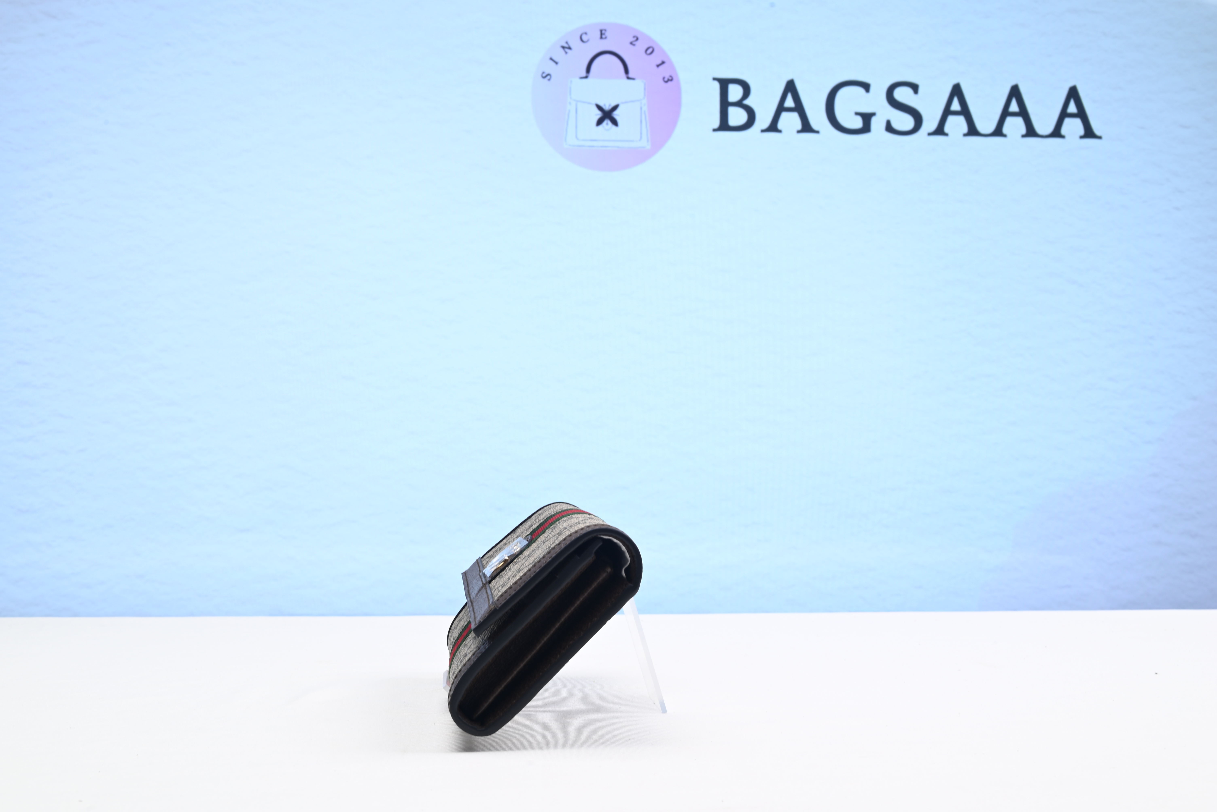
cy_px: 406
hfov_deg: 47.4
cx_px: 608
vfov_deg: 32.7
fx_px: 1386
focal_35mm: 41
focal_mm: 41
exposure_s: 1/2
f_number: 16
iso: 100
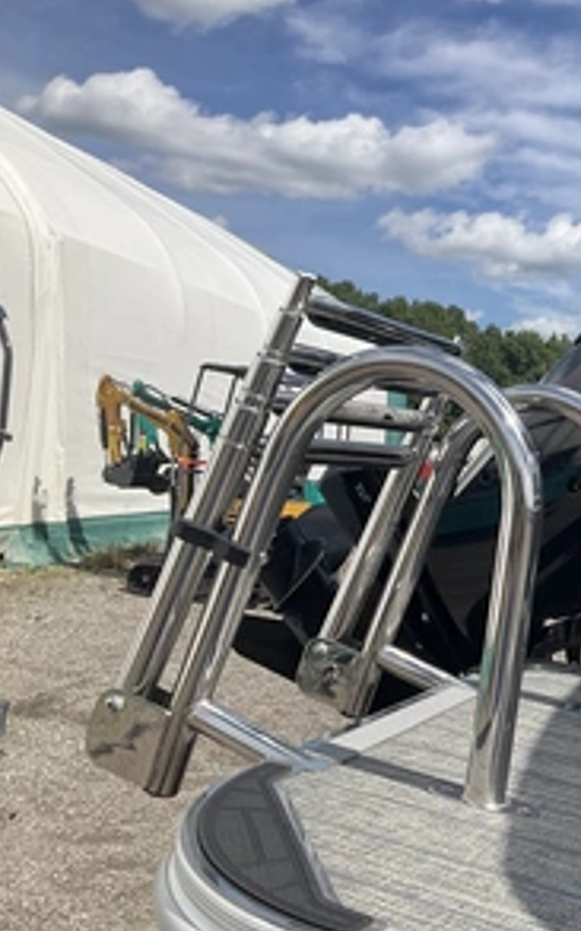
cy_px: 467
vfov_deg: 47.2
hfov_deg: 28.5
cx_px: 591
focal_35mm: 42
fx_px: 1065
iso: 25
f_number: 1.8
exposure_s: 1/2141
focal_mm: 3
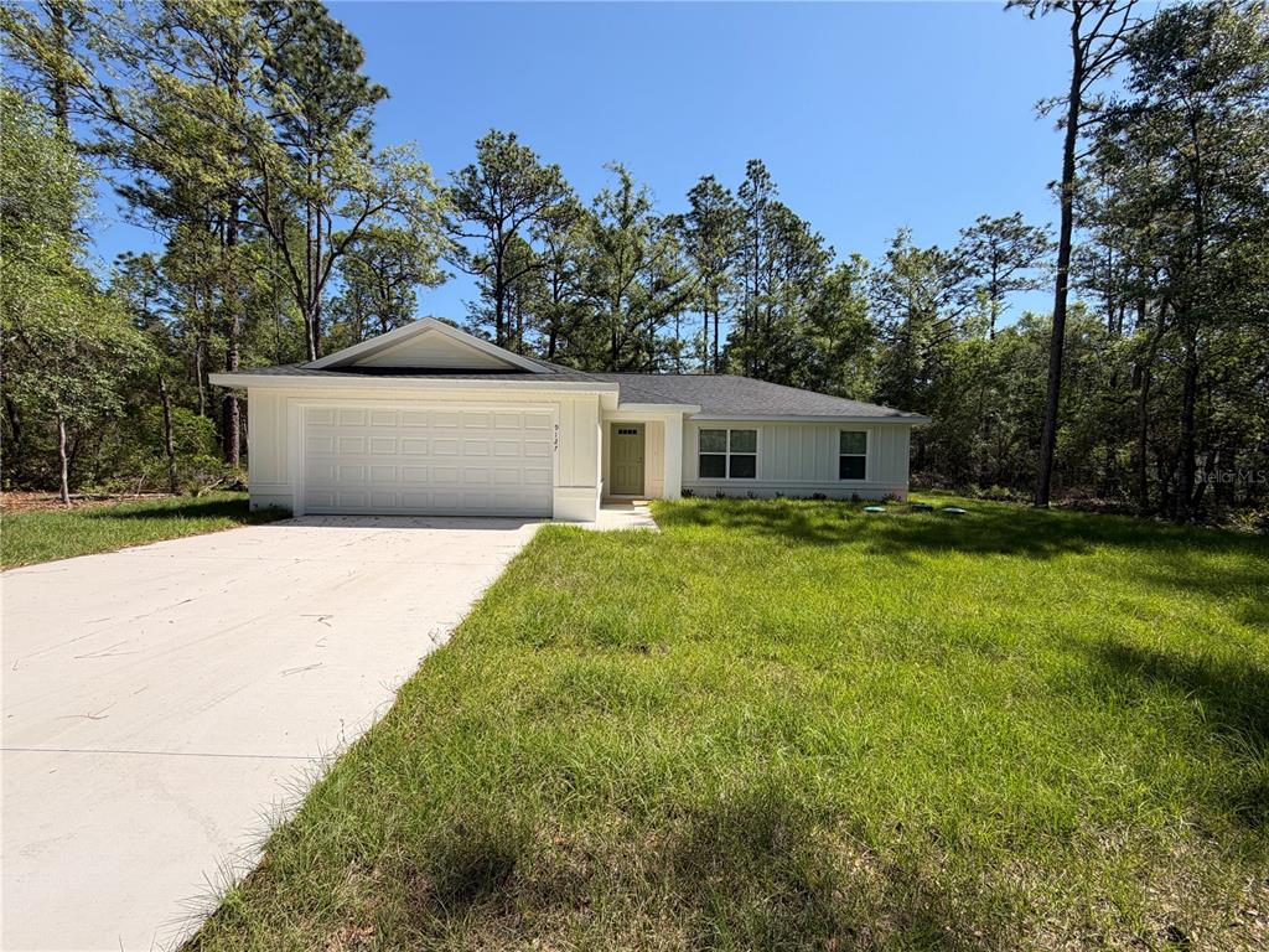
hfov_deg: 102.1
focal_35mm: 14
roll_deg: +0.2
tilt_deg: -0.7
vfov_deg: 85.7
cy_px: 476
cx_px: 634
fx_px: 513
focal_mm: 2.22
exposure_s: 1/770
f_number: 2.2
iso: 20
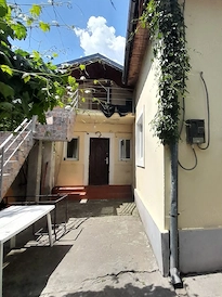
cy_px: 150
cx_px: 141
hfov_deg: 67.4
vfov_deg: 84.7
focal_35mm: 19
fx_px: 163
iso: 40
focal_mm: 1.13
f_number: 2.2
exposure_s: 1/1250
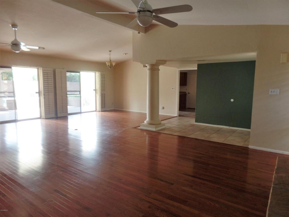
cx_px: 144
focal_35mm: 23
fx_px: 192
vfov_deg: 58.9
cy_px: 108
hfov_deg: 73.9
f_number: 2.8
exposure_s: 1/30
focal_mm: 4.1
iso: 120
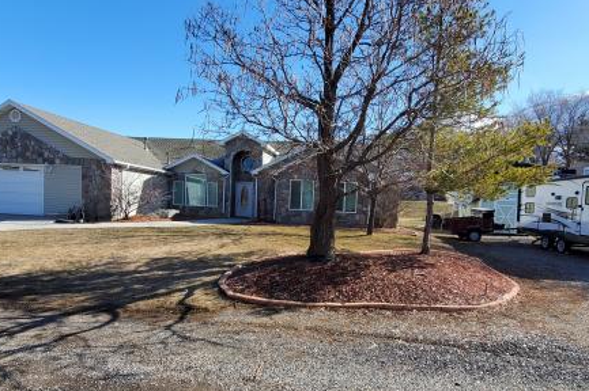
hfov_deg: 84.0
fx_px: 327
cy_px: 213
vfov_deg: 61.7
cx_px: 306
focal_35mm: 20
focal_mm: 1.8
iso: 50
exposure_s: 1/732
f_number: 2.2
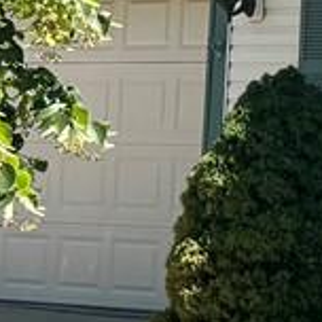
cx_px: 1301
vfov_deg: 7.2
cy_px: -23
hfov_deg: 6.0
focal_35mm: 242
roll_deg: -1.2
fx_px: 2547
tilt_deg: +3.7
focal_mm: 5.96
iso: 50
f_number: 1.6
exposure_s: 1/1543
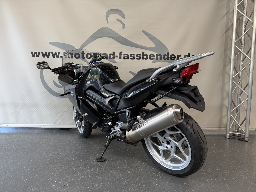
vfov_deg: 56.8
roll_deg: +0.2
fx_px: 177
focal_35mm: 24
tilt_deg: -3.9
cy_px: 96
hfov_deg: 71.6
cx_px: 128
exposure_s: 1/100
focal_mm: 6.76
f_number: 1.78
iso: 100
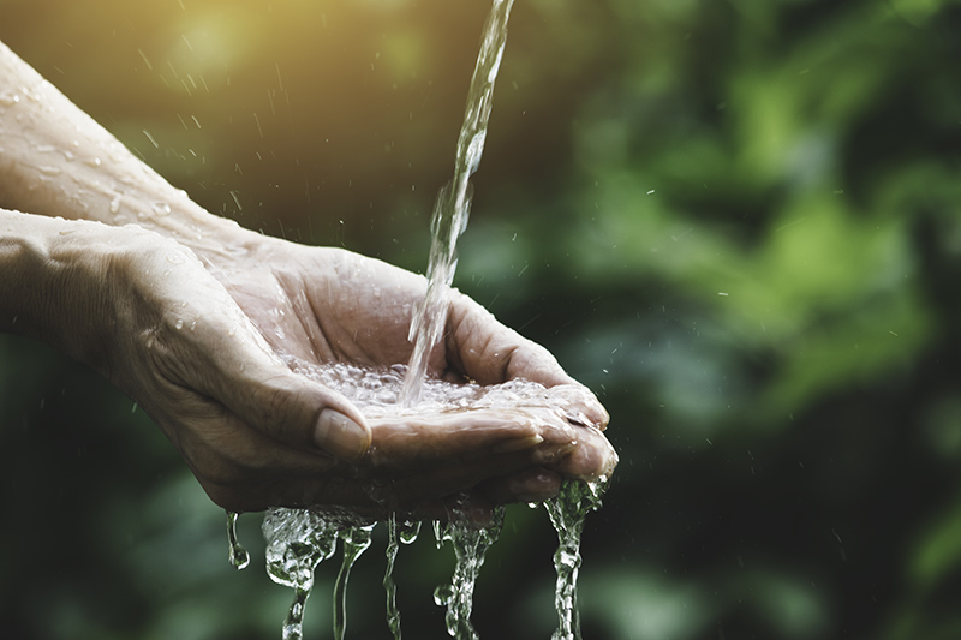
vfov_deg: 5.1
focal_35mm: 270
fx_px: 7206
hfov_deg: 7.6
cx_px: 480
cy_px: 320
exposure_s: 1/250
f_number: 8
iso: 200
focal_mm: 180
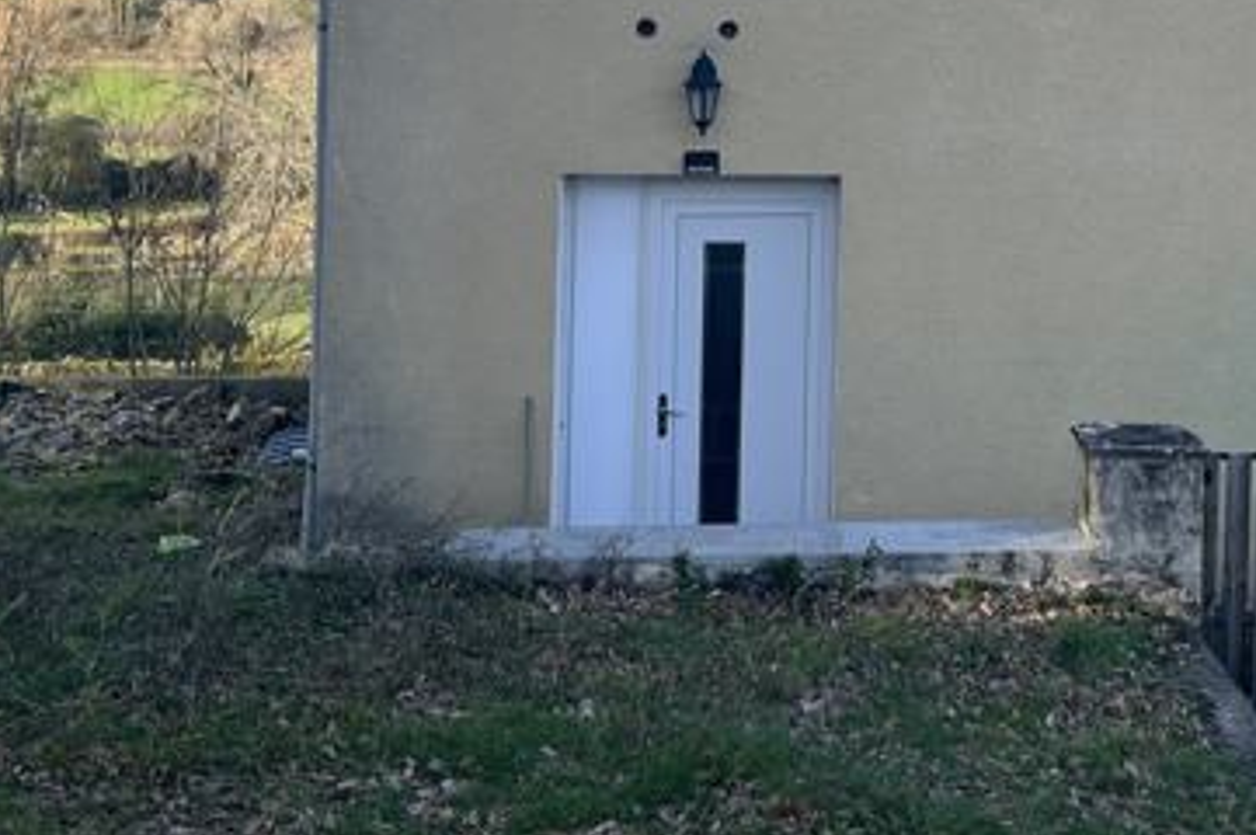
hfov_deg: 32.5
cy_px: -10
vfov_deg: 21.7
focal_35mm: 60
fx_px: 2091
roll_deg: -0.7
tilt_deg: -0.5
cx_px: 1012
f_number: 1.6
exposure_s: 1/1066
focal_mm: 5.1
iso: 50
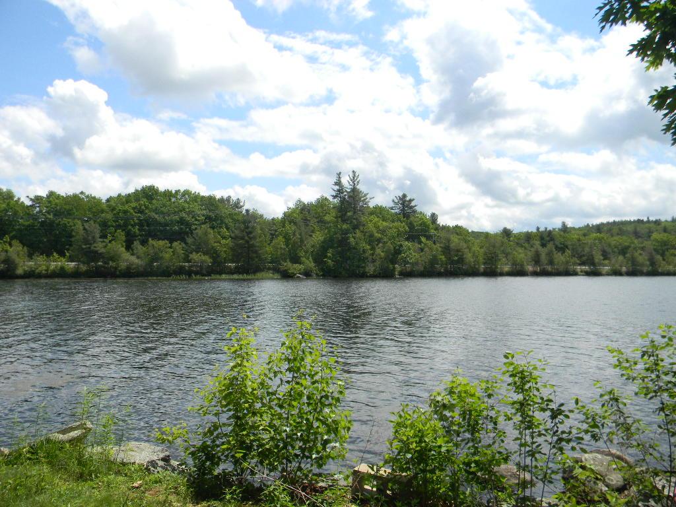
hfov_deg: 63.4
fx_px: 547
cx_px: 338
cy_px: 254
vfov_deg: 49.7
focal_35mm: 28
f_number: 7
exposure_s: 1/324
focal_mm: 5
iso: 112
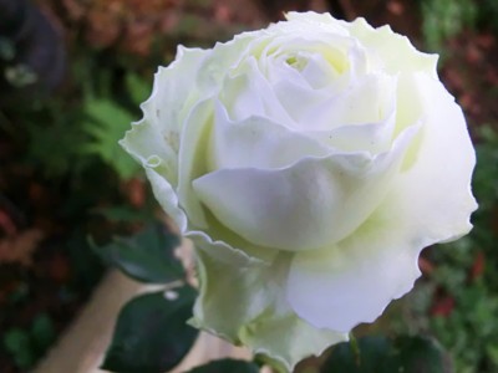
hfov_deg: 44.8
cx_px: 249
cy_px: 186
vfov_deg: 34.3
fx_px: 604
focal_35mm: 42
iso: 800
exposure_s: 1/60
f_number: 10.3
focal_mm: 7.38
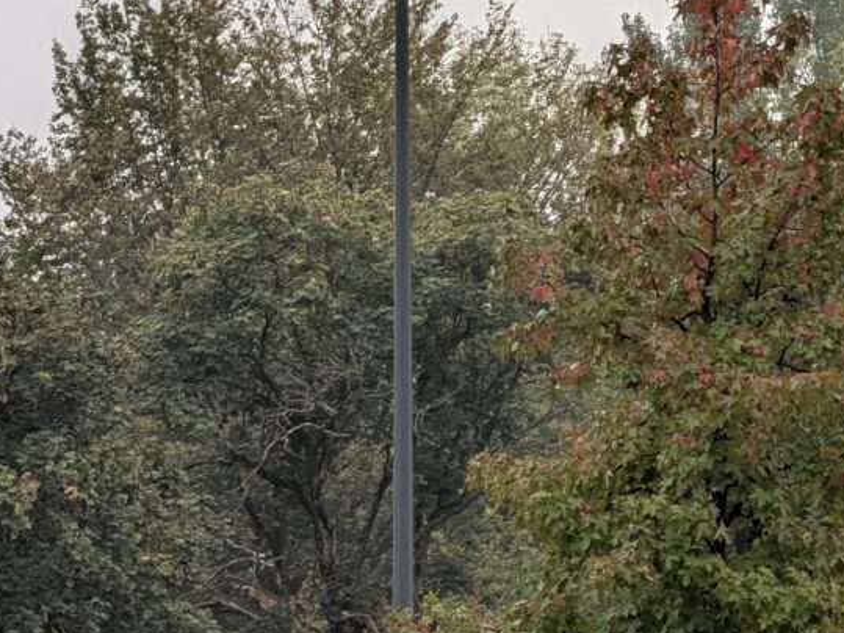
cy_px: 517
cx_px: 778
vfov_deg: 6.1
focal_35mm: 245
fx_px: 5972
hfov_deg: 8.1
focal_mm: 14.2
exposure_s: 1/411
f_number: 3.05
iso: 45
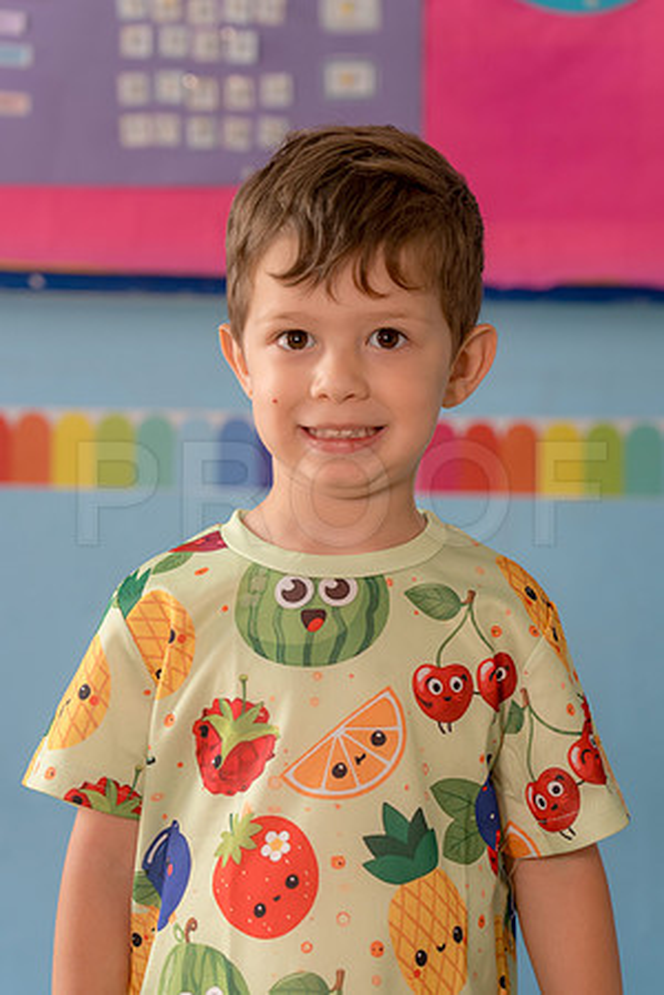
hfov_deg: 14.3
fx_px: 2656
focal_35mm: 96
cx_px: 332
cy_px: 498
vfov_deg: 21.2
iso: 1600
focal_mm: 96
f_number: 5.6
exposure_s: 1/160
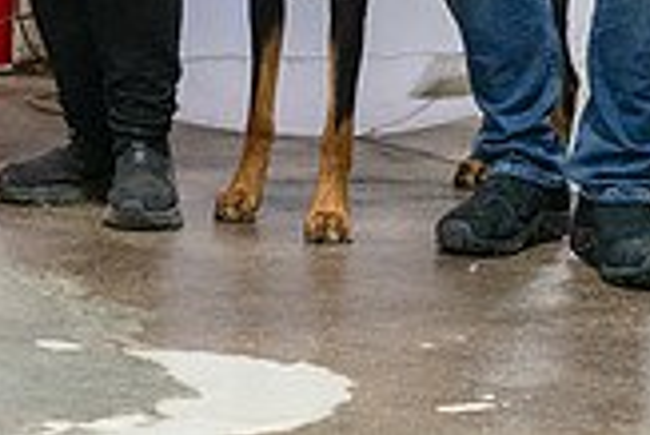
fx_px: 4500
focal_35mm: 249
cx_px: -96
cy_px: -333
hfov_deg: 8.2
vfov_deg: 5.4
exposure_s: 1/160
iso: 4000
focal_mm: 70
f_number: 2.8
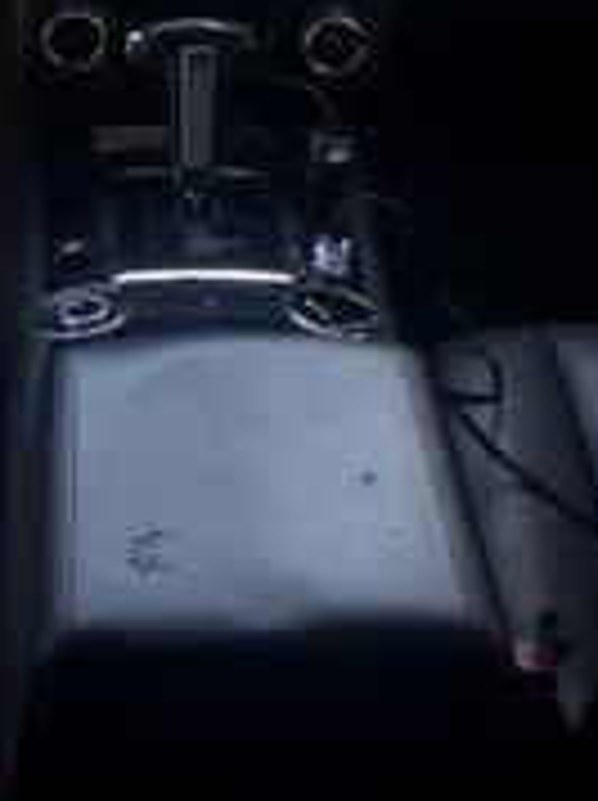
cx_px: 207
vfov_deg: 21.8
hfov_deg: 18.1
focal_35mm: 81
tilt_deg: -18.5
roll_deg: -3.4
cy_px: -234
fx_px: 1870
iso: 32
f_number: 2.2
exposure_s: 1/100
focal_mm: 4.15
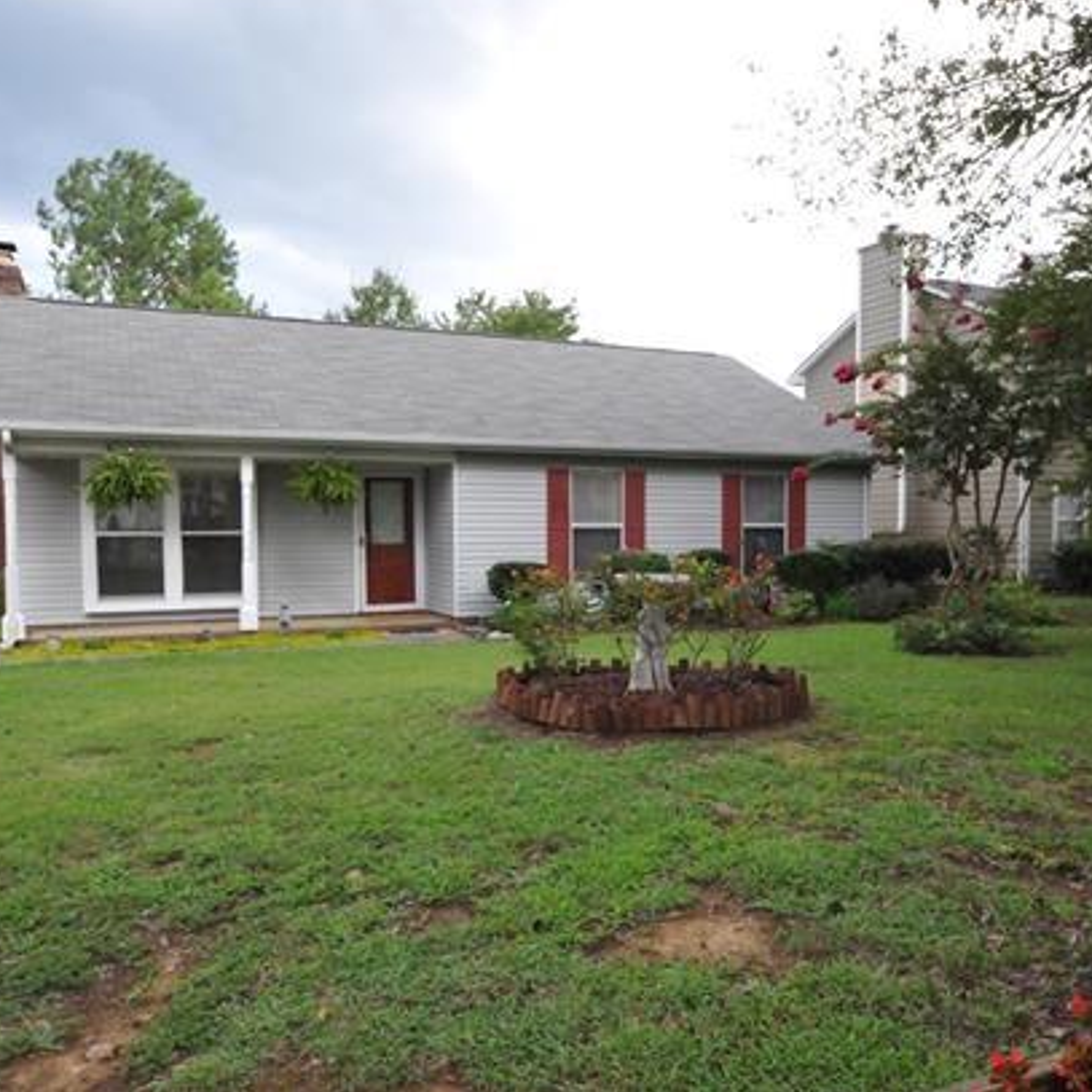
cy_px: 534
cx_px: 558
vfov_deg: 57.3
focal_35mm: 28
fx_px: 999
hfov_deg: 57.3
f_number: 16
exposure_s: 1/80
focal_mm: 14
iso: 1600
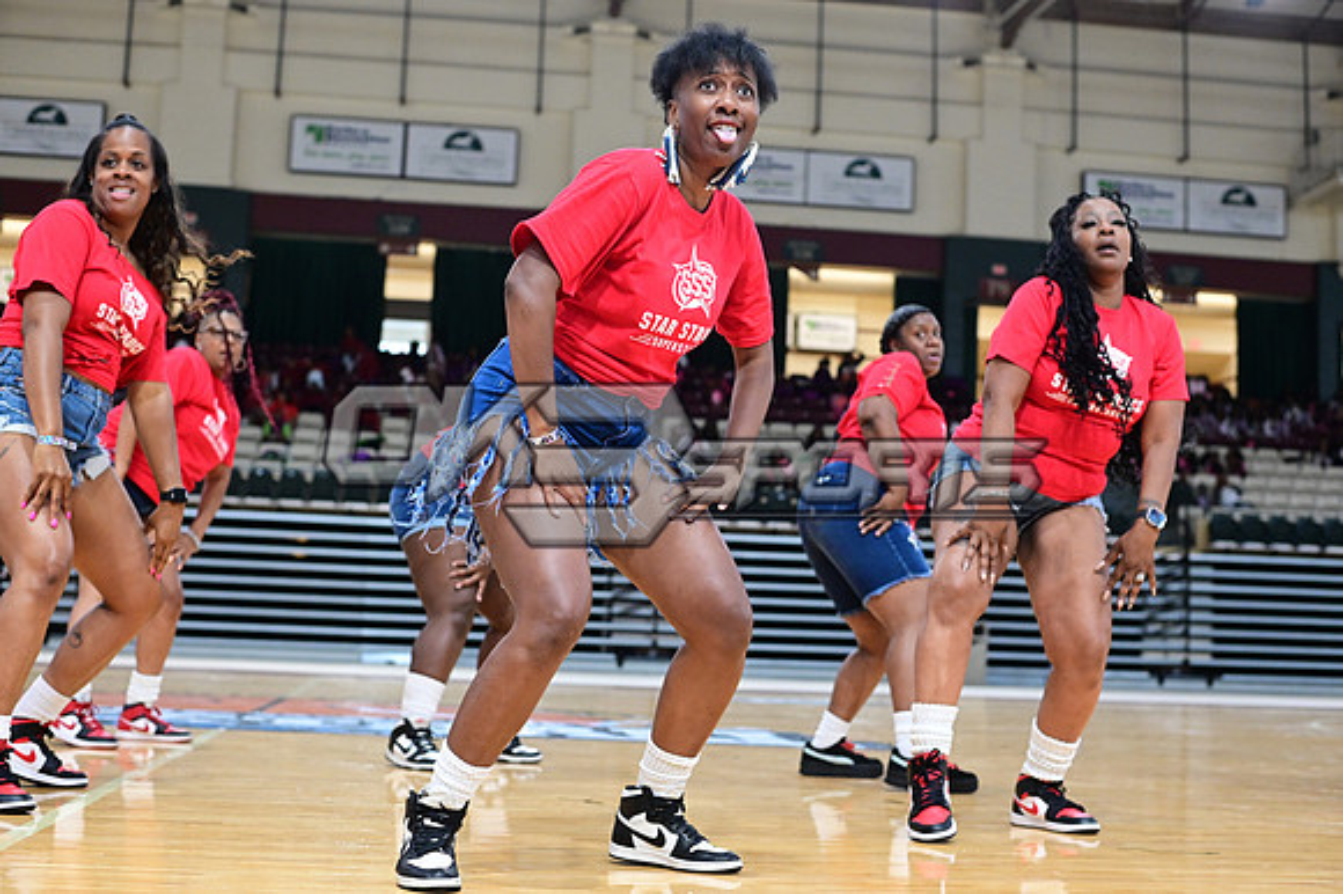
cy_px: 447
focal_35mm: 50
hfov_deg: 39.6
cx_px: 672
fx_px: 1864
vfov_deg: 27.0
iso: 6400
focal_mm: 50
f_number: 3.2
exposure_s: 1/1000
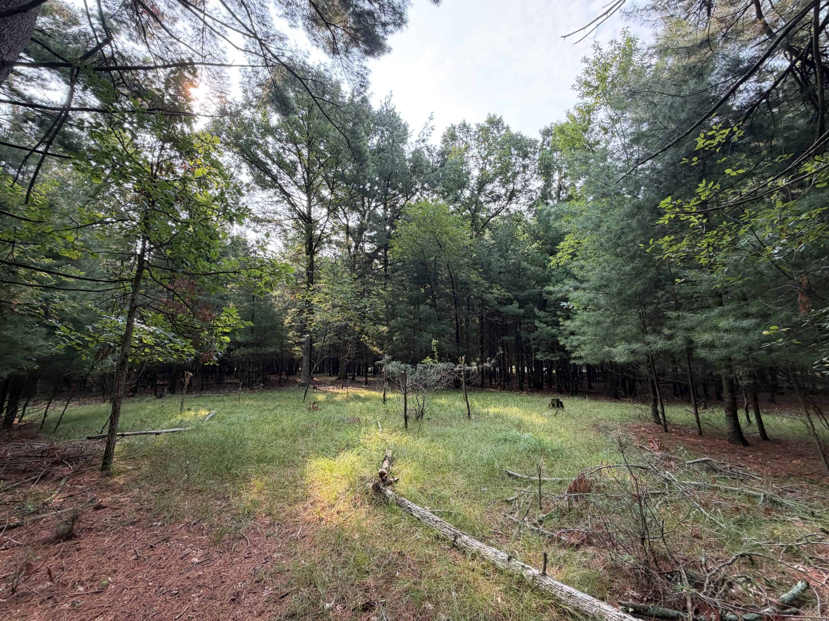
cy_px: 316
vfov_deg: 81.7
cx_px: 405
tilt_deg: +10.5
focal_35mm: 15
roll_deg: -0.4
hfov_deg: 98.2
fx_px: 359
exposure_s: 1/121
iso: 64
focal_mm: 2.22
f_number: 2.2
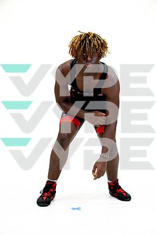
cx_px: 78
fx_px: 432
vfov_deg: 30.5
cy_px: 118
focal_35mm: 66
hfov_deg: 20.6
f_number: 4.5
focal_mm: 66
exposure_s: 1/320
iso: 2500
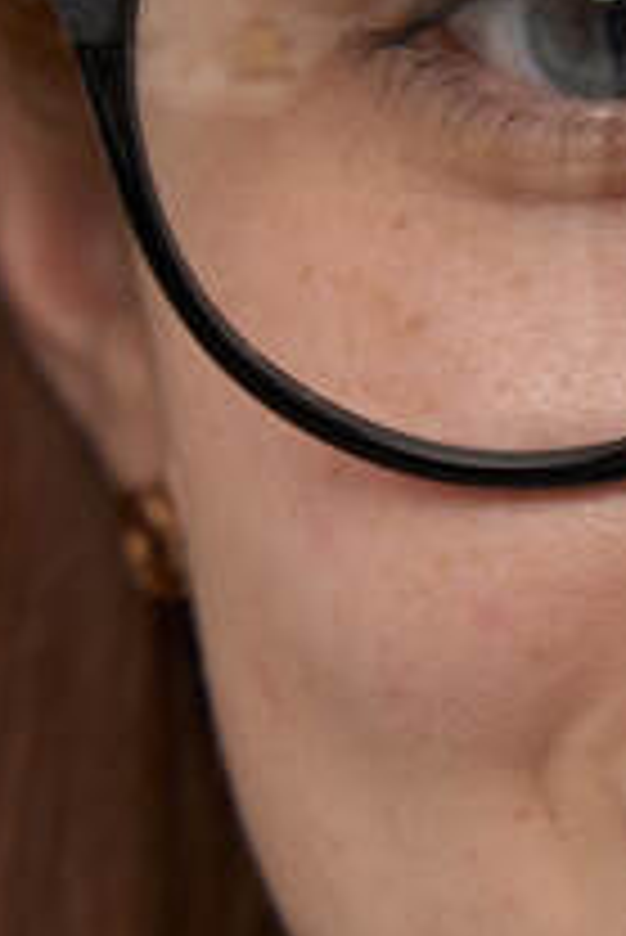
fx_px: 8098
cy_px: 850
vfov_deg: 6.6
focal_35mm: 311
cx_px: 1036
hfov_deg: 4.4
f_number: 5
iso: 100
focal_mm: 72
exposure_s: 1/160
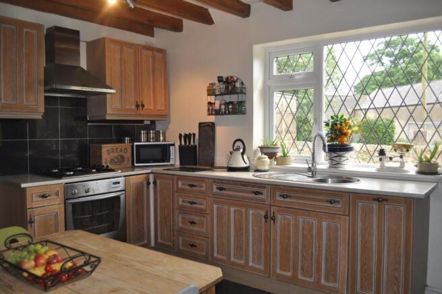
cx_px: 221
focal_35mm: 30
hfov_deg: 62.0
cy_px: 147
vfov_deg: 43.5
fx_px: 368
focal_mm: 20
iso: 500
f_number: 3.8
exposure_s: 1/125
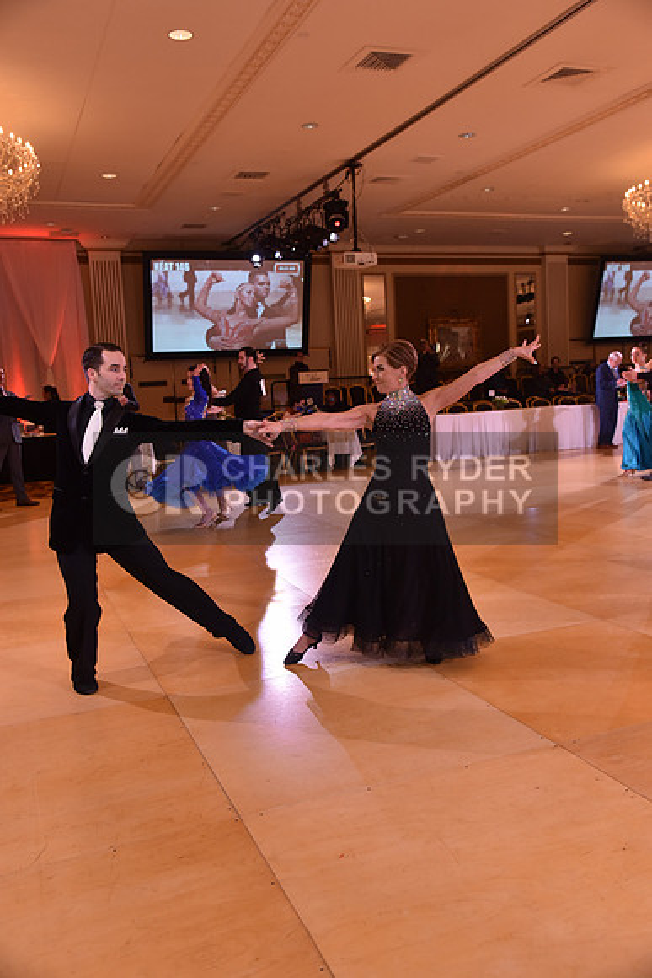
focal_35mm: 31
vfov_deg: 60.3
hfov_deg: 42.3
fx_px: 842
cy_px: 489
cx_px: 326
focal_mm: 31
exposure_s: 1/250
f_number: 5
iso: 1250
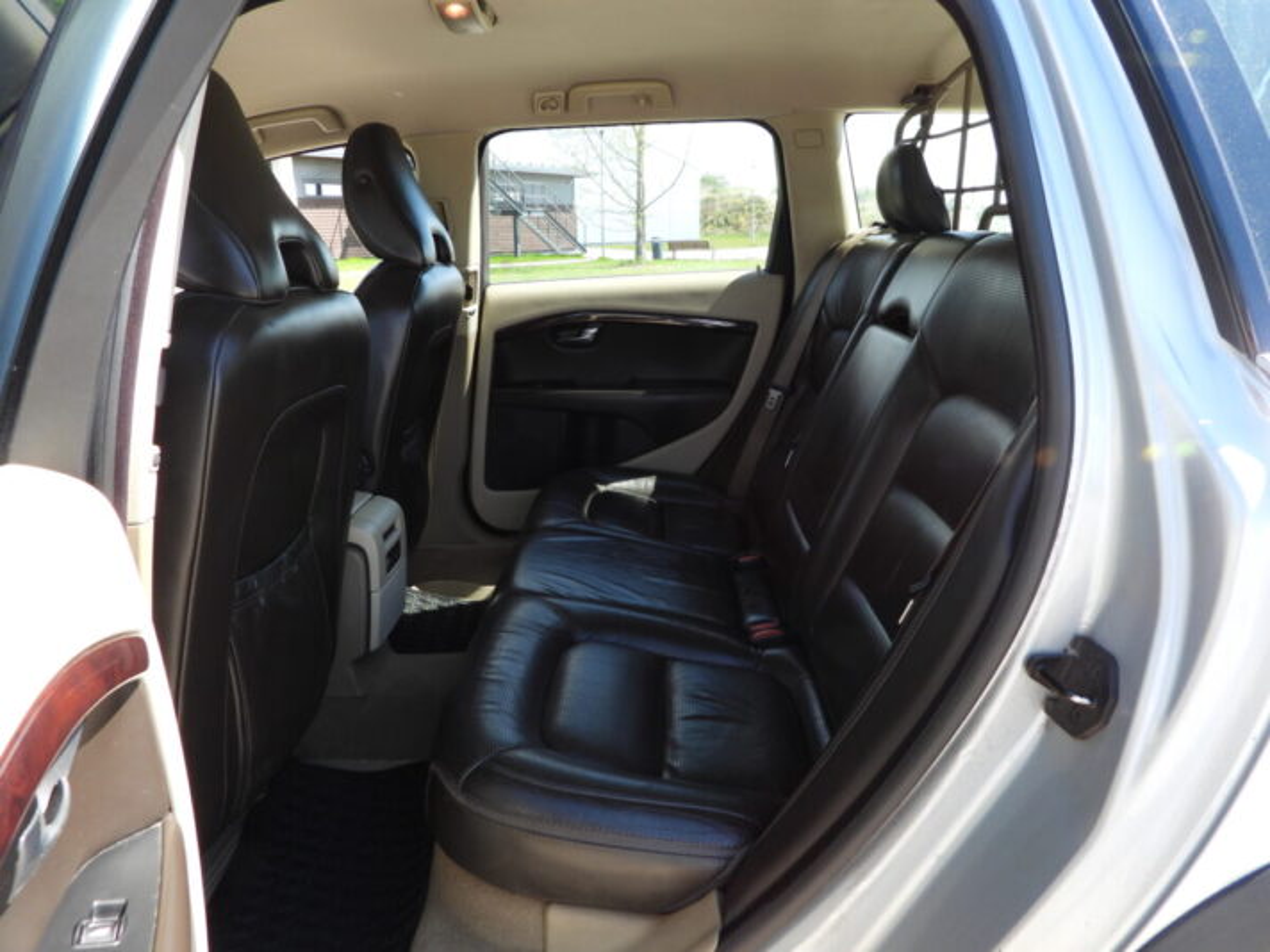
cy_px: 476
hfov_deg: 71.6
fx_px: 881
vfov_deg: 56.8
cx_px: 635
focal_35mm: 24
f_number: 2.8
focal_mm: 4.3
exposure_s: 1/250
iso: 100
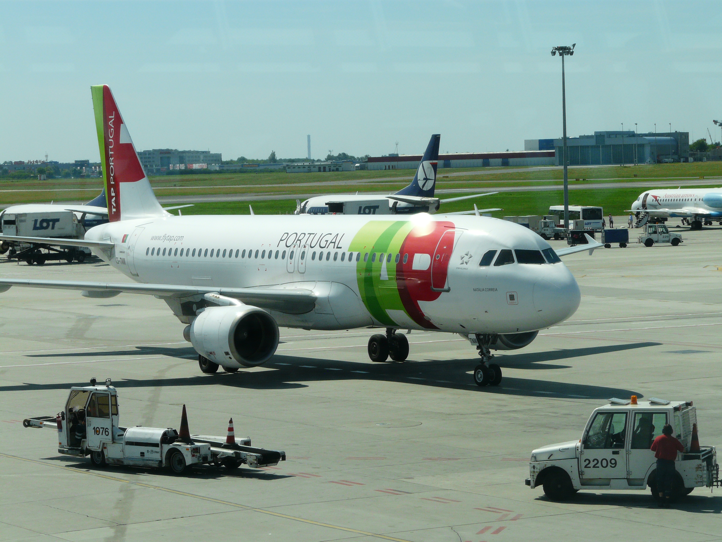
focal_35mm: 117
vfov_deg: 12.7
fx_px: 2440
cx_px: 361
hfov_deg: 16.8
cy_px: 271
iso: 100
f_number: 6.3
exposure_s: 1/500
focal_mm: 19.2
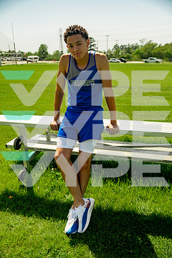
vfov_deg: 61.9
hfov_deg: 43.6
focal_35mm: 30
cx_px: 86
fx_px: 215
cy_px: 129
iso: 100
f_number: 3.5
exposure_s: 1/250
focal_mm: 30
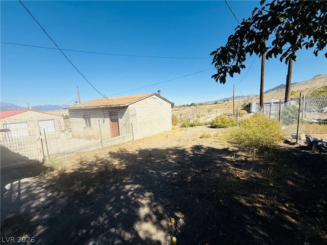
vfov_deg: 85.7
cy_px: 122
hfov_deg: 102.1
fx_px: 132
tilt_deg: -7.2
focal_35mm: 14
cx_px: 164
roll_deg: +2.4
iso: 50
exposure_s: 1/2841
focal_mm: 2.22
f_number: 2.2
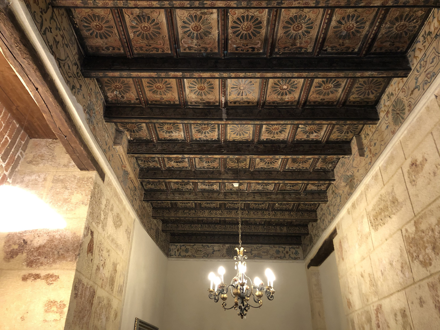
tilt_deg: +30.2
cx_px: 220
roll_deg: +0.4
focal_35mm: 28
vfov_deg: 49.7
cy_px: 165
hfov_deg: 63.4
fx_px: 356
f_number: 1.8
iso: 100
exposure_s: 1/14
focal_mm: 4
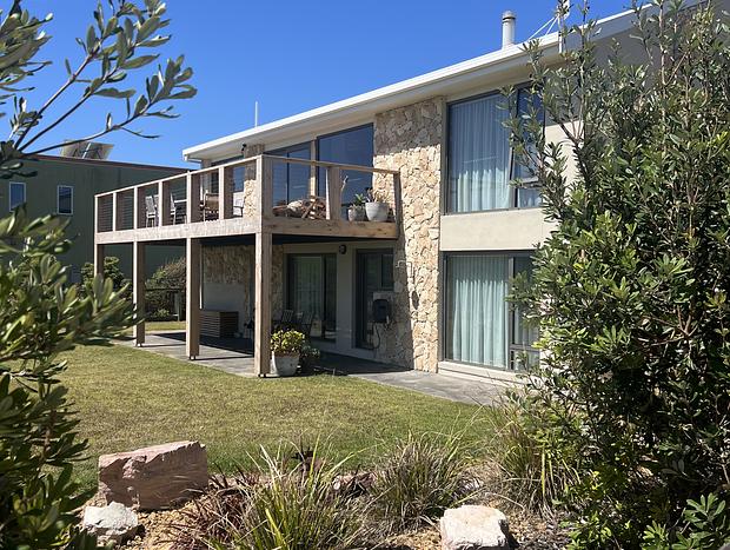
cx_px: 365
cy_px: 275
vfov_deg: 53.2
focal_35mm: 26
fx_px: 549
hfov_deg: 67.2
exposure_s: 1/4274
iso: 50
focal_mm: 5.7
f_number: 1.5
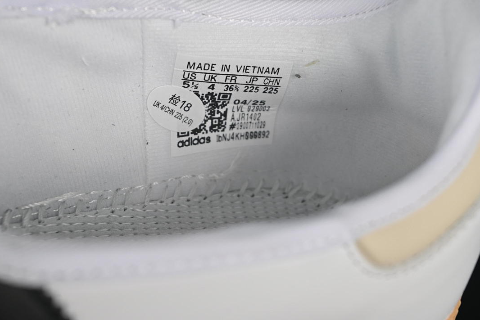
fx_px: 1013
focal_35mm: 76
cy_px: 162
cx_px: 239
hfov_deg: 26.6
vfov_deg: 18.0
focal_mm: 50
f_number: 7.1
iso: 125
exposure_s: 1/80
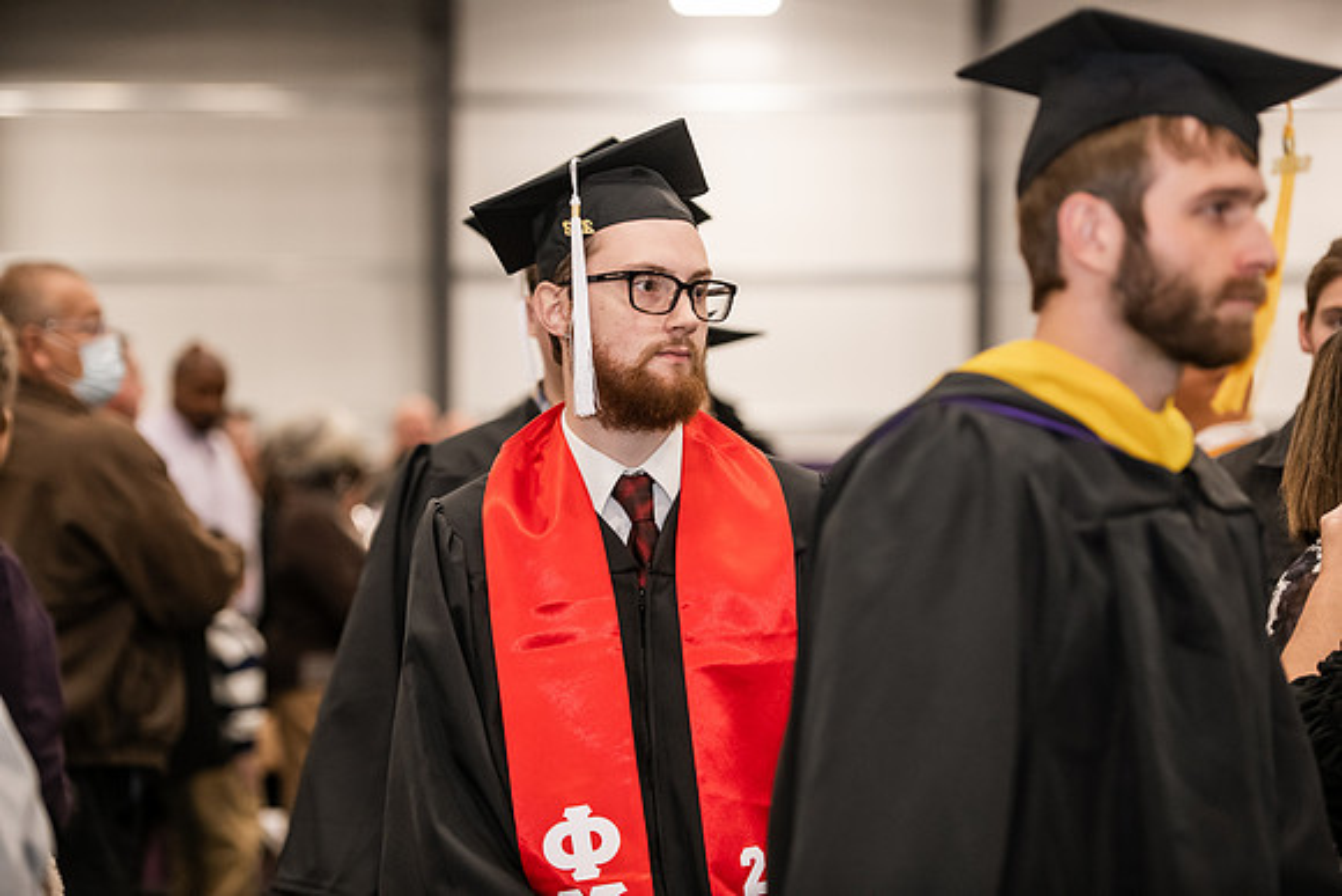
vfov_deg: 13.0
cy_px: 448
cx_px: 671
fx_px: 3915
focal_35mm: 105
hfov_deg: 19.5
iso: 2000
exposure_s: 1/200
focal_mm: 105
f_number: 3.2
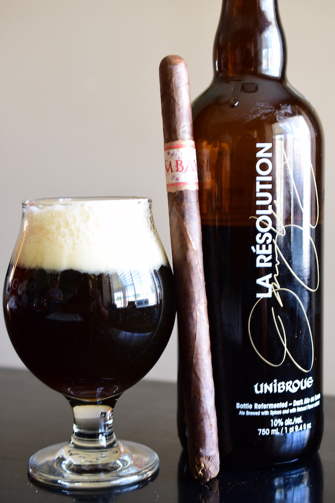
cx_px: 168
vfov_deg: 33.4
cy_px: 252
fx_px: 837
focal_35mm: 60
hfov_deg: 22.6
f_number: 5
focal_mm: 40
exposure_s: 1/20
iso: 640
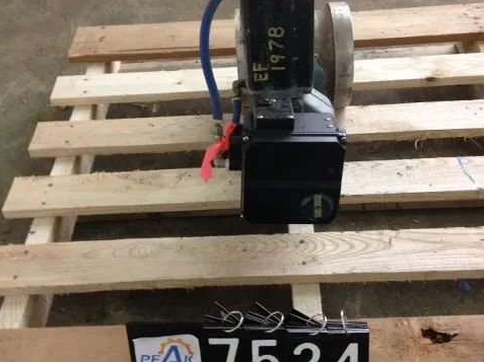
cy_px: 185
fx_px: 657
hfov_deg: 40.5
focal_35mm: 47
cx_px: 241
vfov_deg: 30.8
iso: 200
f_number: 2.4
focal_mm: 4.28
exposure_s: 1/20
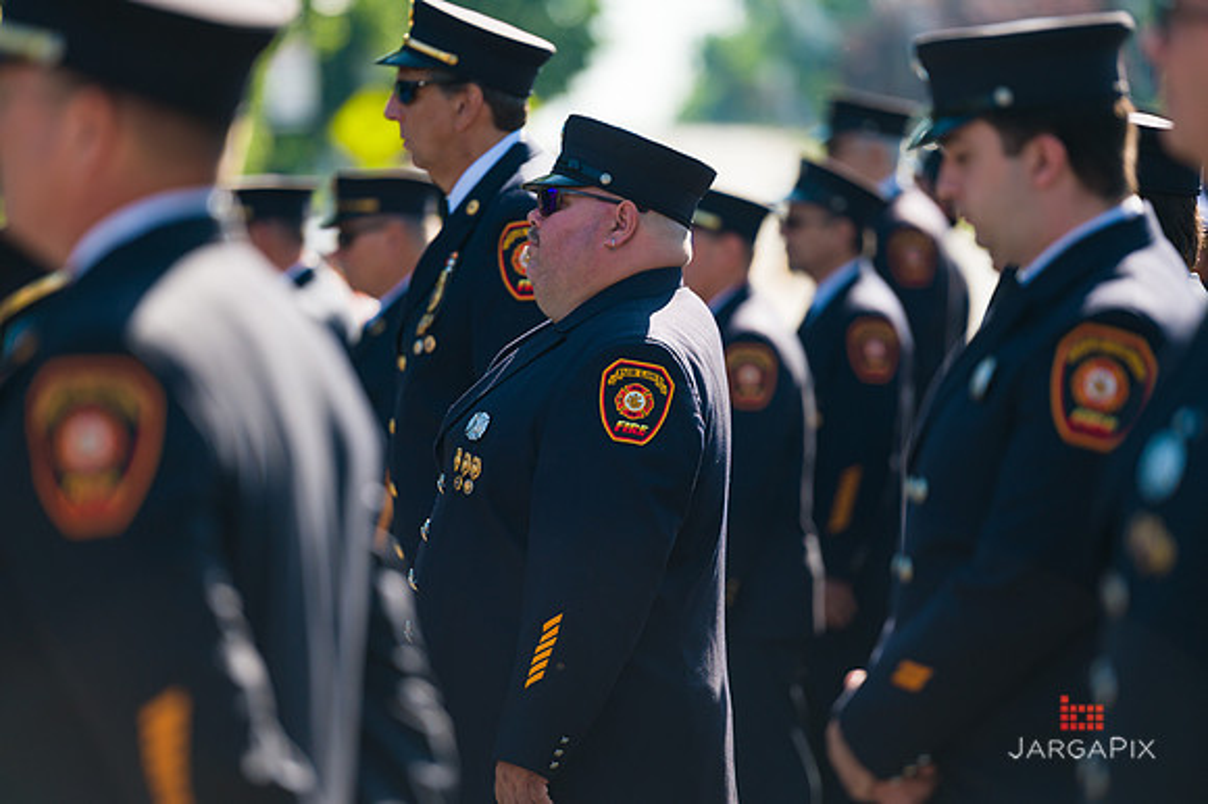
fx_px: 6707
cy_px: 402
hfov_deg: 10.3
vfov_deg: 6.9
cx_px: 604
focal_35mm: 200
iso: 200
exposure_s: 1/2000
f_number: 3.2
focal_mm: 200
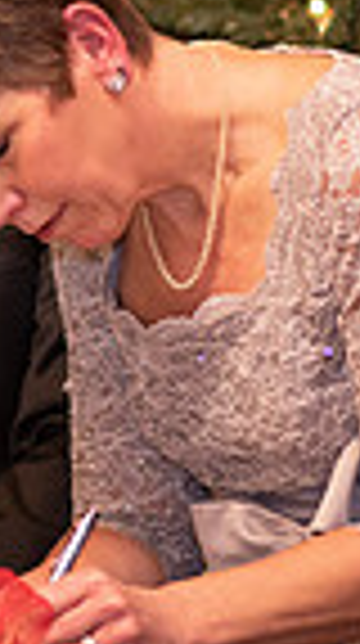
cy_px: 223
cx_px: -50
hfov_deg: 3.3
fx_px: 6169
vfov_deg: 6.0
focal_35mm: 362
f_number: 1.8
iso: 1000
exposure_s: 1/160
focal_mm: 85
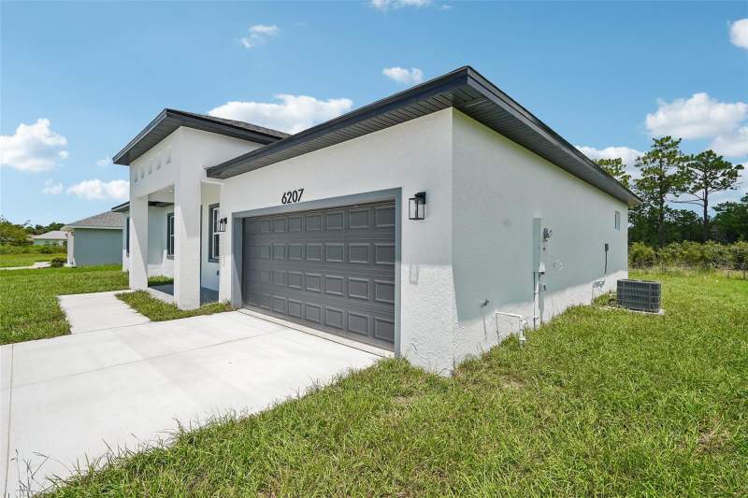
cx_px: 374
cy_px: 249
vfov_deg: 73.7
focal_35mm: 16
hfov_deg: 96.7
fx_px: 332
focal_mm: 16
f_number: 8
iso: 50
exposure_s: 1/200
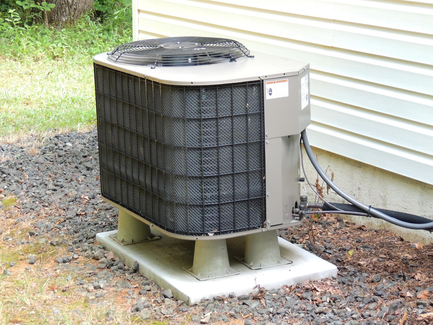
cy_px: 162
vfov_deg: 14.8
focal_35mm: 100
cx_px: 216
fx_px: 1251
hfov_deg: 19.6
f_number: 4.1
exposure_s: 1/80
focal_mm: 17.8
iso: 400
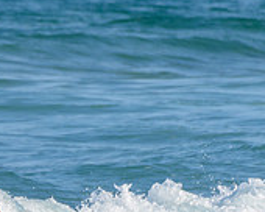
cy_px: 199
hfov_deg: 1.0
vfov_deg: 0.8
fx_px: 15435
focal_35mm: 1968
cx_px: -74
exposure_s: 1/2000
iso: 140
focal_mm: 500
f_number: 5.6
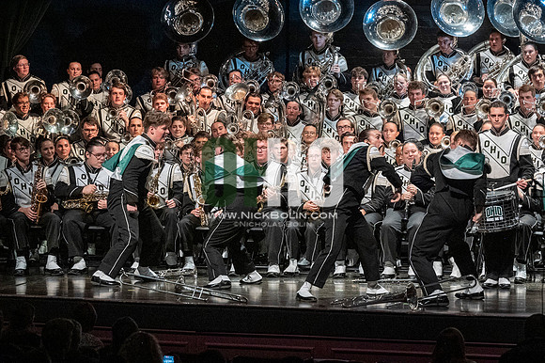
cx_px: 272
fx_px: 2950
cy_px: 182
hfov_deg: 10.6
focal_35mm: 195
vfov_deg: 7.0
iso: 4000
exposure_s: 1/500
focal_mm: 130
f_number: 4
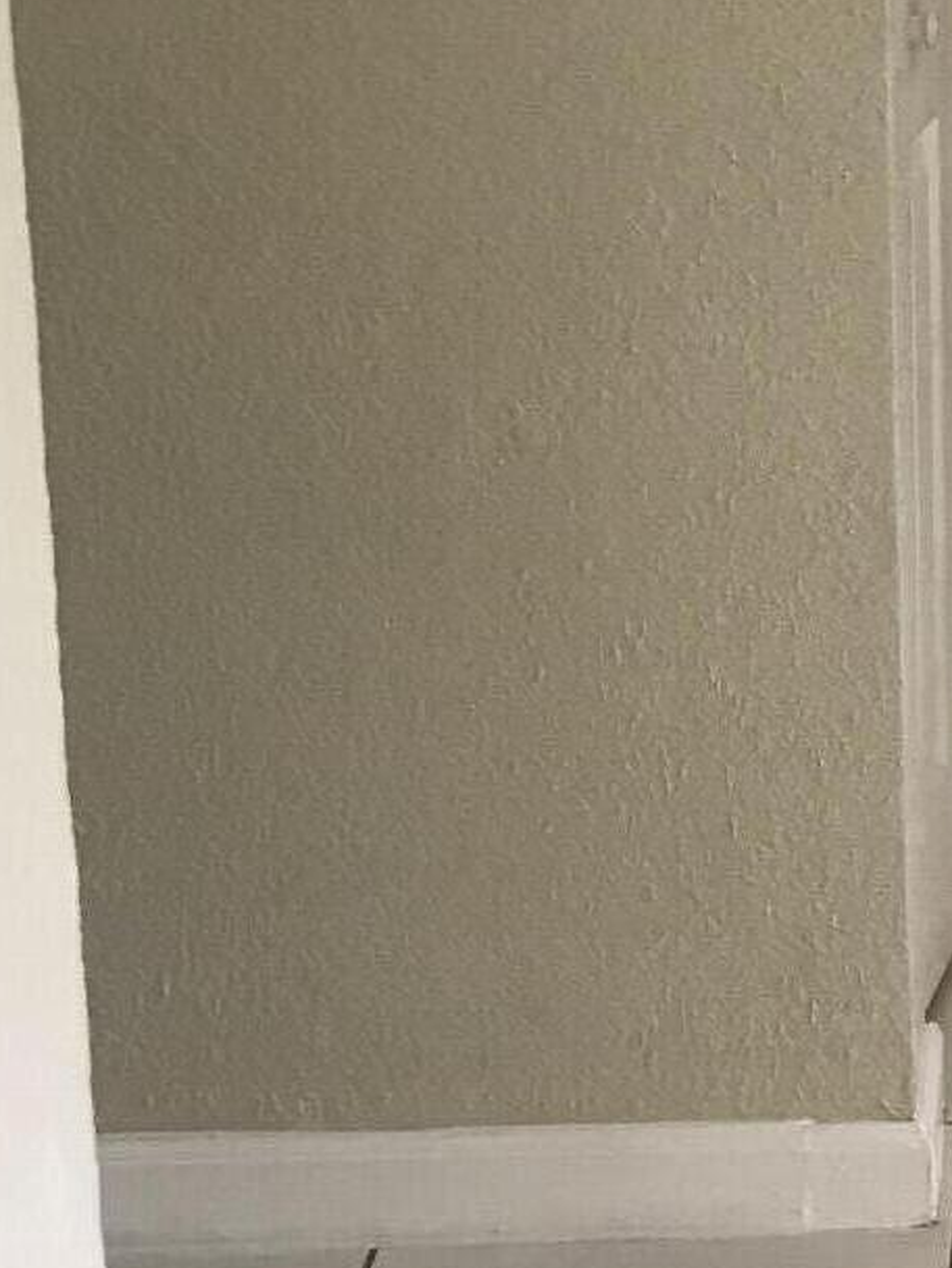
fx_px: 3372
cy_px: 83
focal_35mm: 92
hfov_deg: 15.1
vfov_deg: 20.8
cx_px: 1337
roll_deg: -0.3
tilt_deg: -11.0
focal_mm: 3.99
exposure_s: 1/30
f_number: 1.8
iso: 25
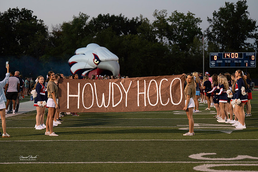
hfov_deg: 20.4
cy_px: 86
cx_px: 131
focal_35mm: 100
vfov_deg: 13.7
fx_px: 717
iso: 5000
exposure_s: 1/640
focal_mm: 98
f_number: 4
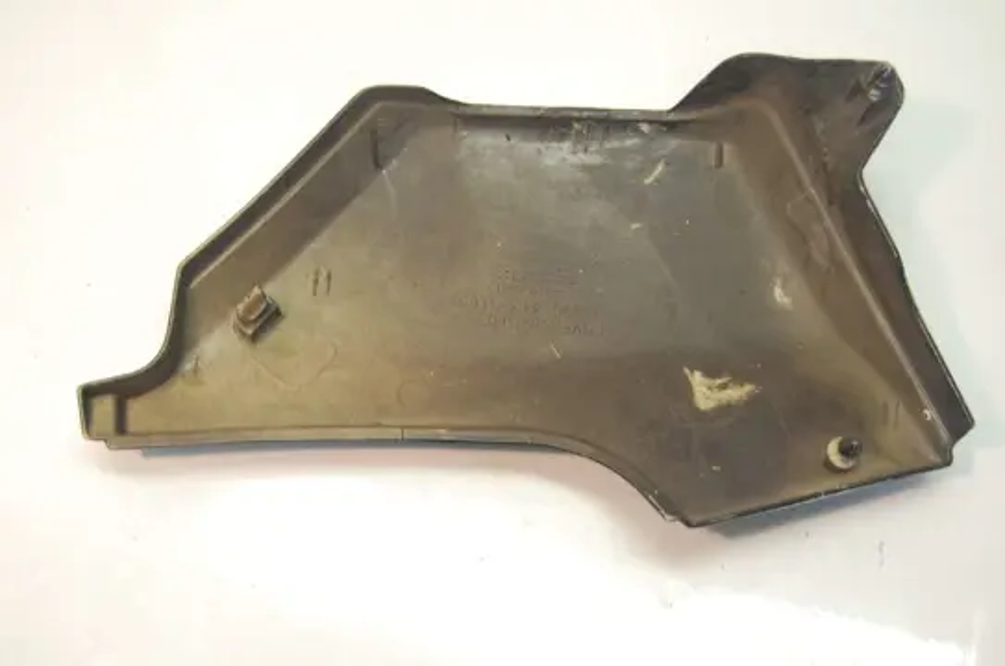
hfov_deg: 38.9
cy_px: 333
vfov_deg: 26.4
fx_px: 1421
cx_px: 502
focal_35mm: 51
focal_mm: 34
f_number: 4.5
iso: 400
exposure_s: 1/30
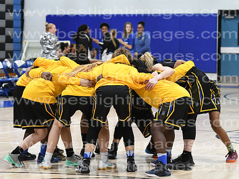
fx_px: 1050
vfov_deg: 9.8
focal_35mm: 152
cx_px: 124
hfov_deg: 13.0
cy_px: 90
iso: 5000
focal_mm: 86
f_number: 3.5
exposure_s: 1/640
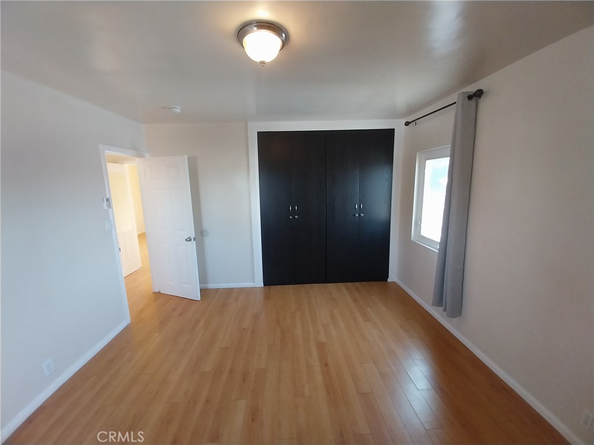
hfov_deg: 106.2
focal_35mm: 13
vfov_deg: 89.9
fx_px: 223
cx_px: 297
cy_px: 222
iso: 200
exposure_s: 1/33.4
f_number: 2.2
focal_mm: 1.13
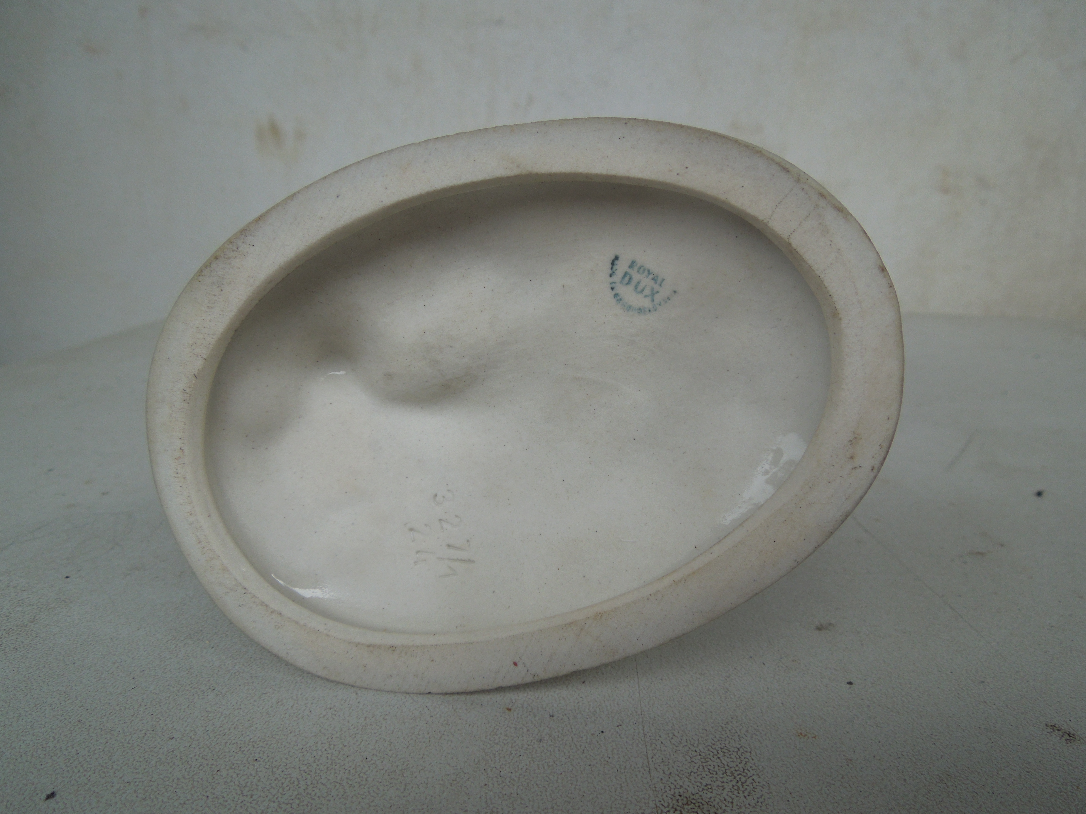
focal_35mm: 25
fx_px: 784
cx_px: 543
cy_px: 407
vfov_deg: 54.9
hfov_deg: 69.4
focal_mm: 4.5
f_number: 3.3
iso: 100
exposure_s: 1/320
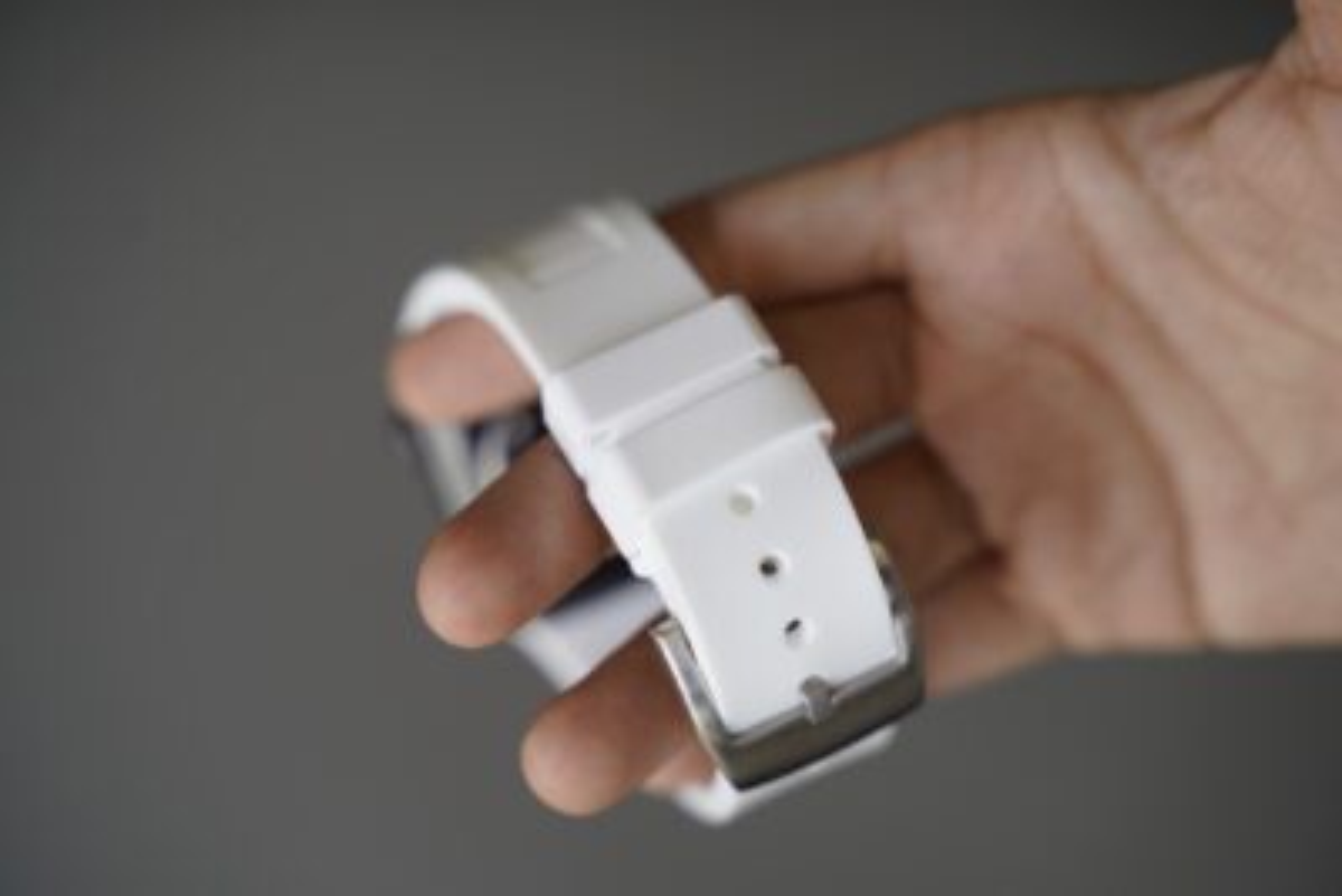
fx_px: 2797
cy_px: 448
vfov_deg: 18.2
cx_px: 671
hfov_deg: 27.0
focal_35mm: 75
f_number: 4
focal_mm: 75
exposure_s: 1/80
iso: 100
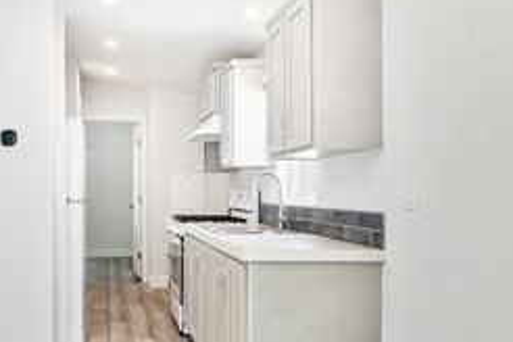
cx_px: 113
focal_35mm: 39
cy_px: 187
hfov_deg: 47.2
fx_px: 556
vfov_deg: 34.2
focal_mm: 10
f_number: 9
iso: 100
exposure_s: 1/2.5
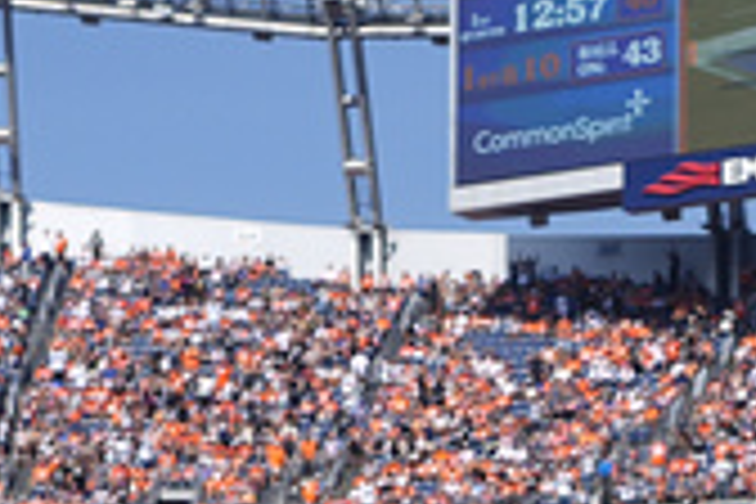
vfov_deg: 6.2
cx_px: 986
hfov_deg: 9.5
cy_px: 1123
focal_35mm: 213
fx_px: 4473
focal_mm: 35
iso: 200
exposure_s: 1/3200
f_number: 4
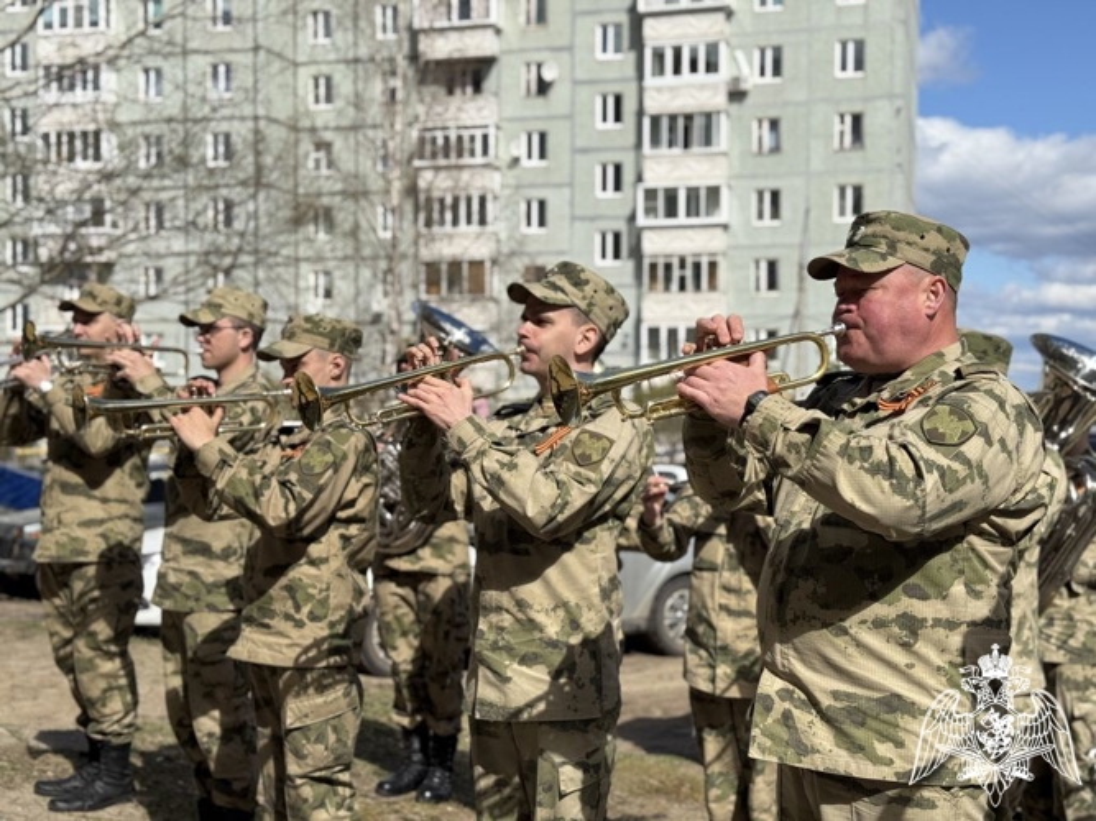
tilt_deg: +0.2
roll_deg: +0.3
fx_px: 1519
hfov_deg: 39.7
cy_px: 410
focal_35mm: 48
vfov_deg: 30.3
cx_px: 548
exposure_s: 1/6536
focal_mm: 6.76
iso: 64
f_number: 1.78
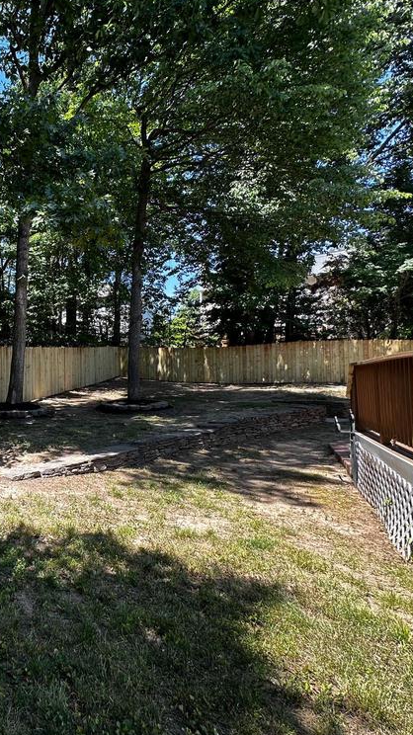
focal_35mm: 21
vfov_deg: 83.9
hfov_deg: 43.0
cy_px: 366
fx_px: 409
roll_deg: -0.9
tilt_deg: +3.4
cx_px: -31
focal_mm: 2.22
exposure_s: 1/217
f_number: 2.2
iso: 40
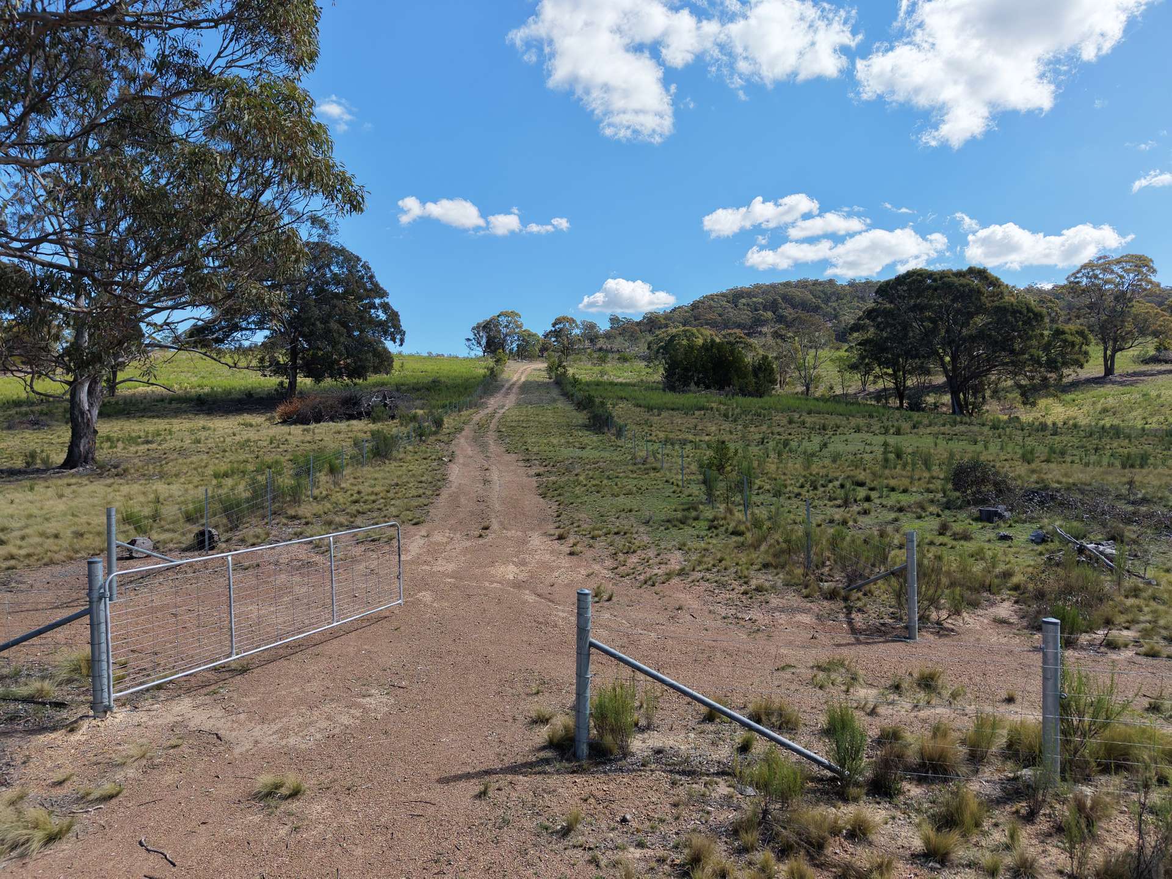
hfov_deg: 71.6
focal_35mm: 24
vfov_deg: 56.8
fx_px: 813
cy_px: 440
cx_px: 586
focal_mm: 8.67
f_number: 1.8
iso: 400
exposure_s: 1/6000
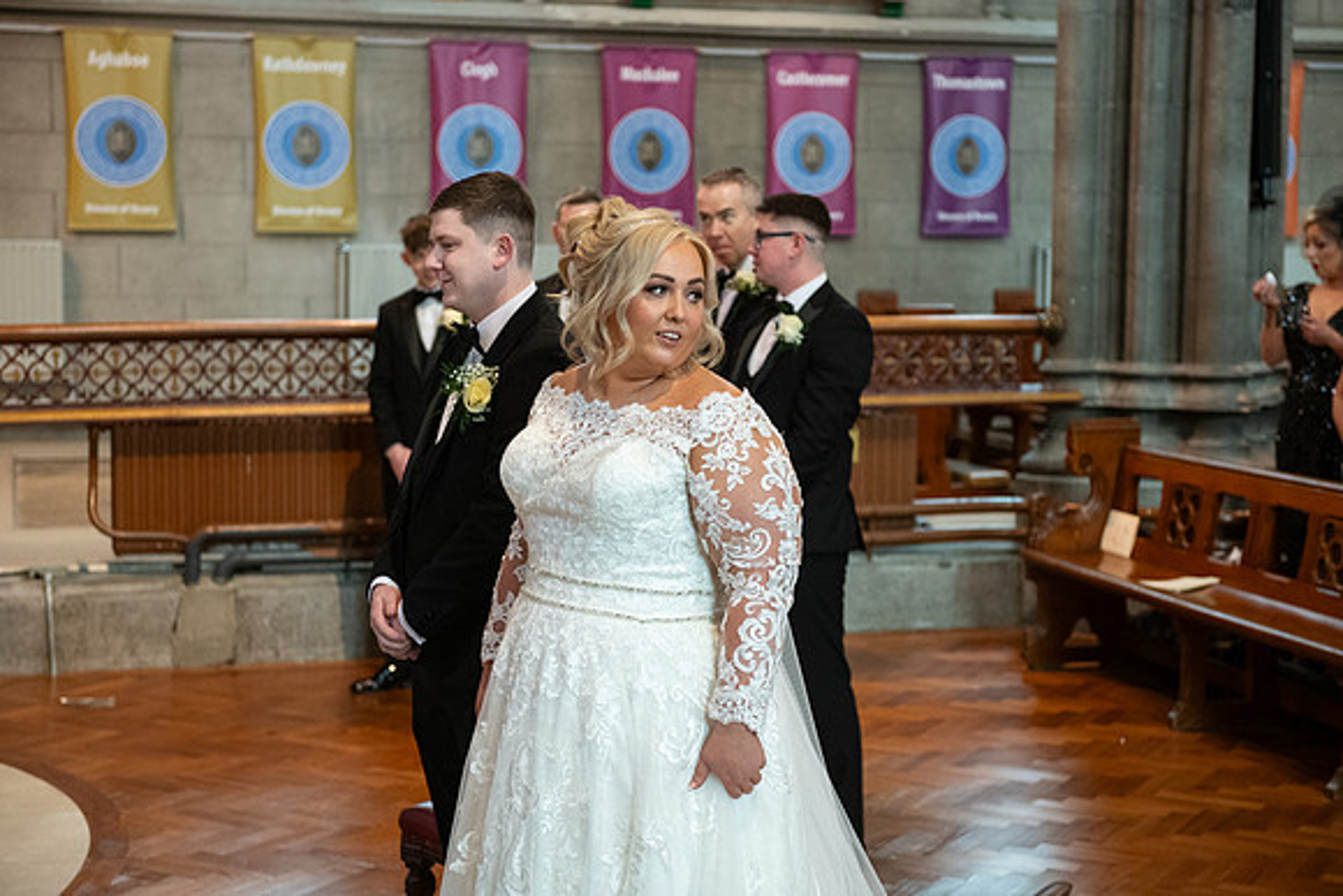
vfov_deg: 22.6
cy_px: 448
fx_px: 2239
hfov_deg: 33.4
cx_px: 672
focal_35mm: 60
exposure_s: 1/160
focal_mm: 60
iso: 1250
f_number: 3.5
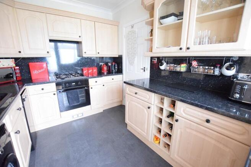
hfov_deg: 100.4
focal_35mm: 15
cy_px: 84
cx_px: 126
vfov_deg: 77.3
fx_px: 105
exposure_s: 1/60
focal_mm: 10
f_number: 3.5
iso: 5600
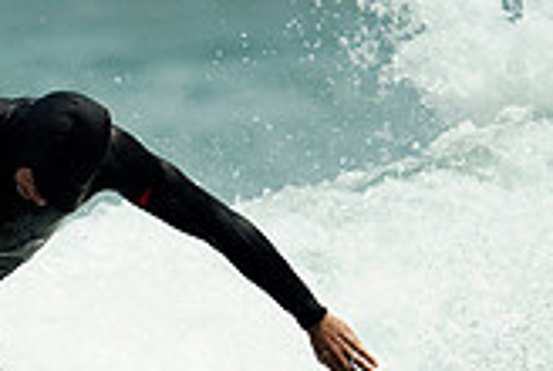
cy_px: 518
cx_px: -61
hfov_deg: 1.5
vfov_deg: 1.0
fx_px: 21729
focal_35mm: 1412
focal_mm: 400
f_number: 2.8
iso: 125
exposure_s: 1/1600
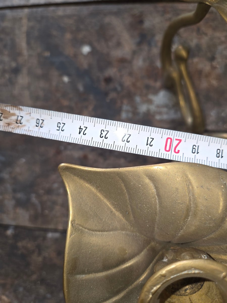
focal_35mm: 23
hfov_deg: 58.9
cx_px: 114
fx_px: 201
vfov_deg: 73.9
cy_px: 152
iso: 50
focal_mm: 5.4
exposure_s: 1/50
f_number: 1.8
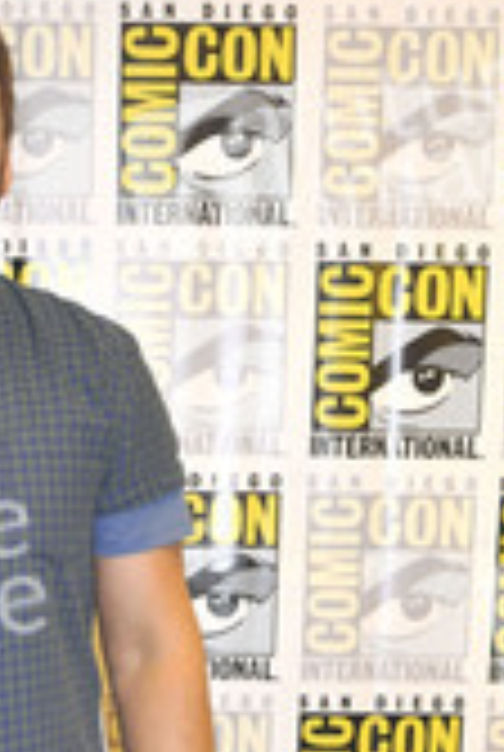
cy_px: 833
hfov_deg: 15.5
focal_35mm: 86
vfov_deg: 22.3
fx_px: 1798
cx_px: -52
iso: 1000
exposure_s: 1/60
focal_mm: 24
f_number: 4.5
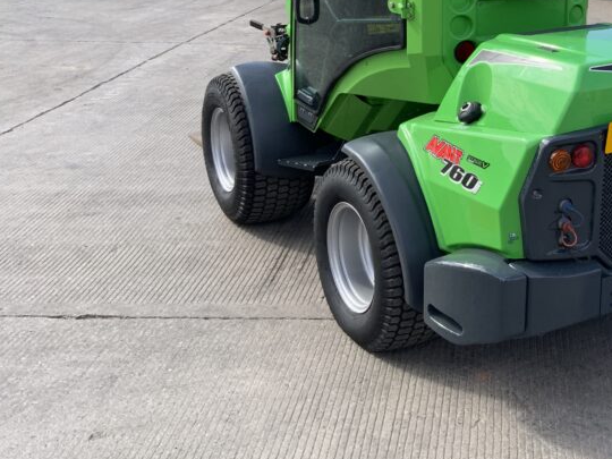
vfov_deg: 26.0
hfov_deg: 32.8
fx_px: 972
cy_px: 77
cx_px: 571
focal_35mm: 55
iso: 16
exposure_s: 1/650
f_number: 1.8
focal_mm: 3
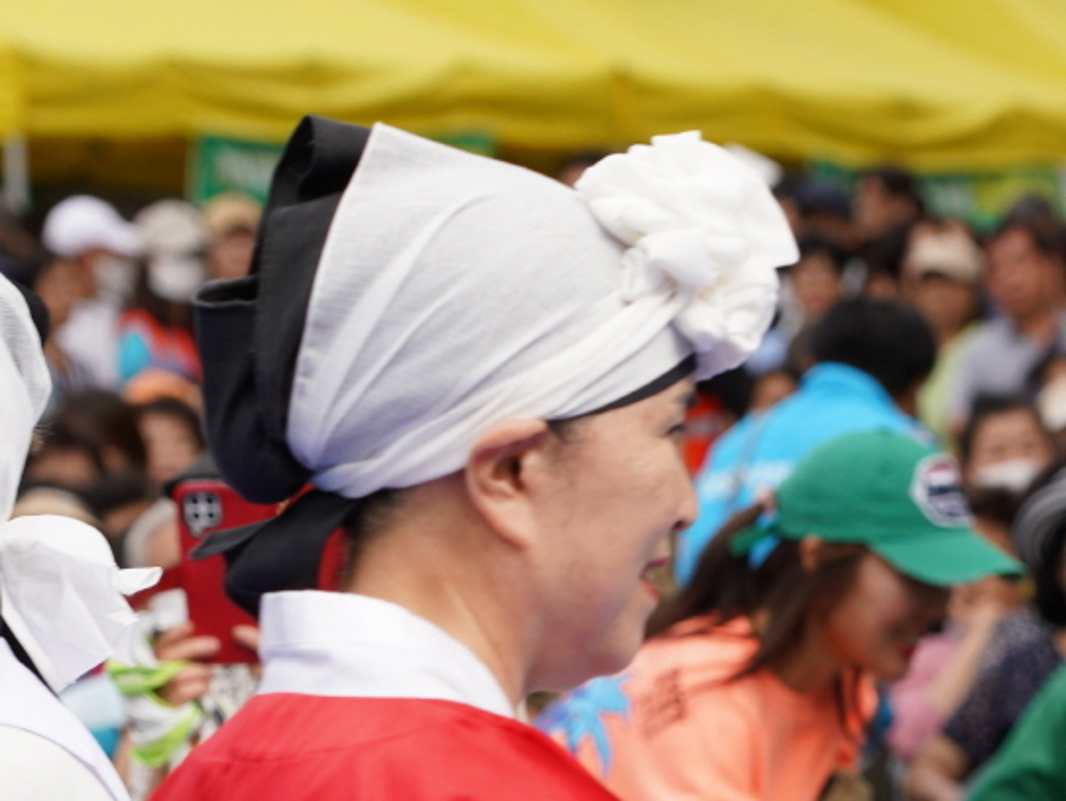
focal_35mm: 335
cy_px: 1141
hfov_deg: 5.9
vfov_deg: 4.4
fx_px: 10321
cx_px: 1040
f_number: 5.6
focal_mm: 105
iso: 100
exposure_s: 1/200
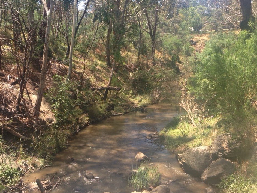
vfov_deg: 34.3
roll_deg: -0.5
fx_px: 312
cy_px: 87
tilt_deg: -5.7
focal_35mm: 42
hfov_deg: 44.8
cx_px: 126
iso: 50
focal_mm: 4.12
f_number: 2.4
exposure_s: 1/330
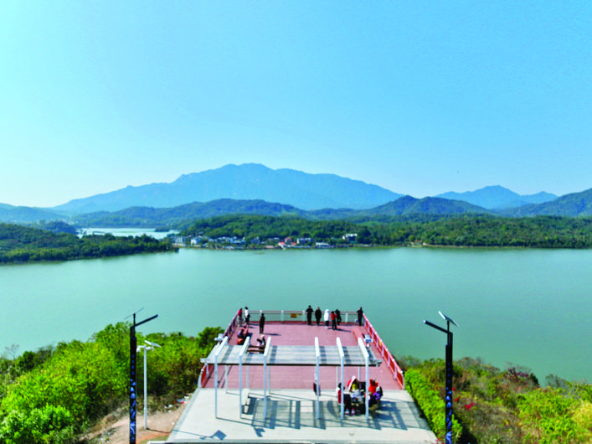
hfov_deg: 71.6
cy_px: 222
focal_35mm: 24
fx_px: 410
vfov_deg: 56.8
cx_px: 296
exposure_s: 1/4000
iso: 160
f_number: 2.8
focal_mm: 12.29
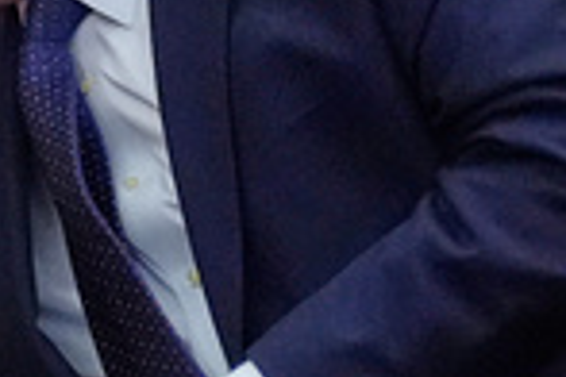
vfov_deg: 3.8
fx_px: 5707
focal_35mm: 363
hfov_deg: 5.7
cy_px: 239
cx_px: 139
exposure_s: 1/400
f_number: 2.8
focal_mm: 52
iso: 5000
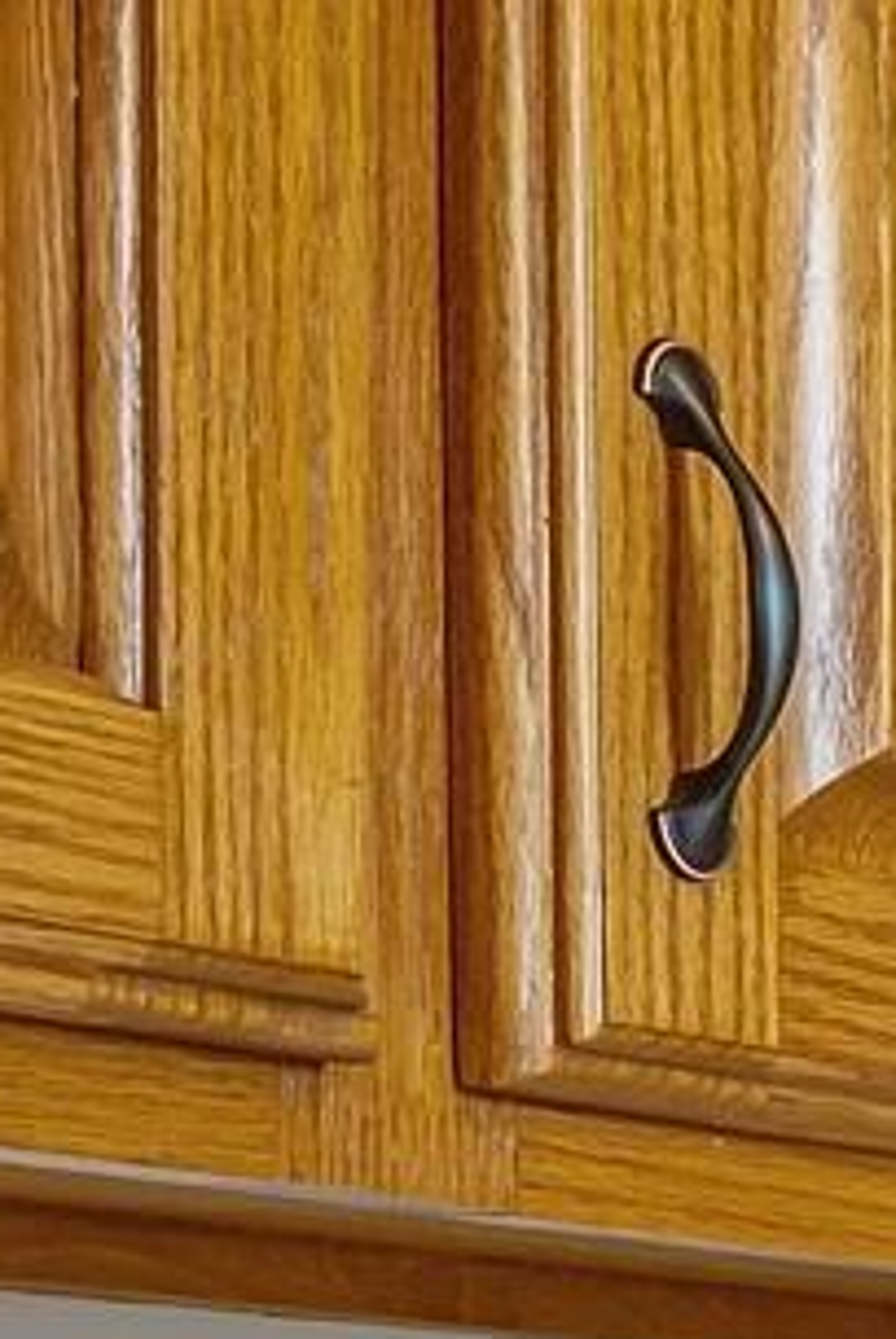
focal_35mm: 131
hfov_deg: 6.1
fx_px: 4879
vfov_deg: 14.9
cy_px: 1789
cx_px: 4647
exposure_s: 1/10
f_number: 8
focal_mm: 16
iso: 800
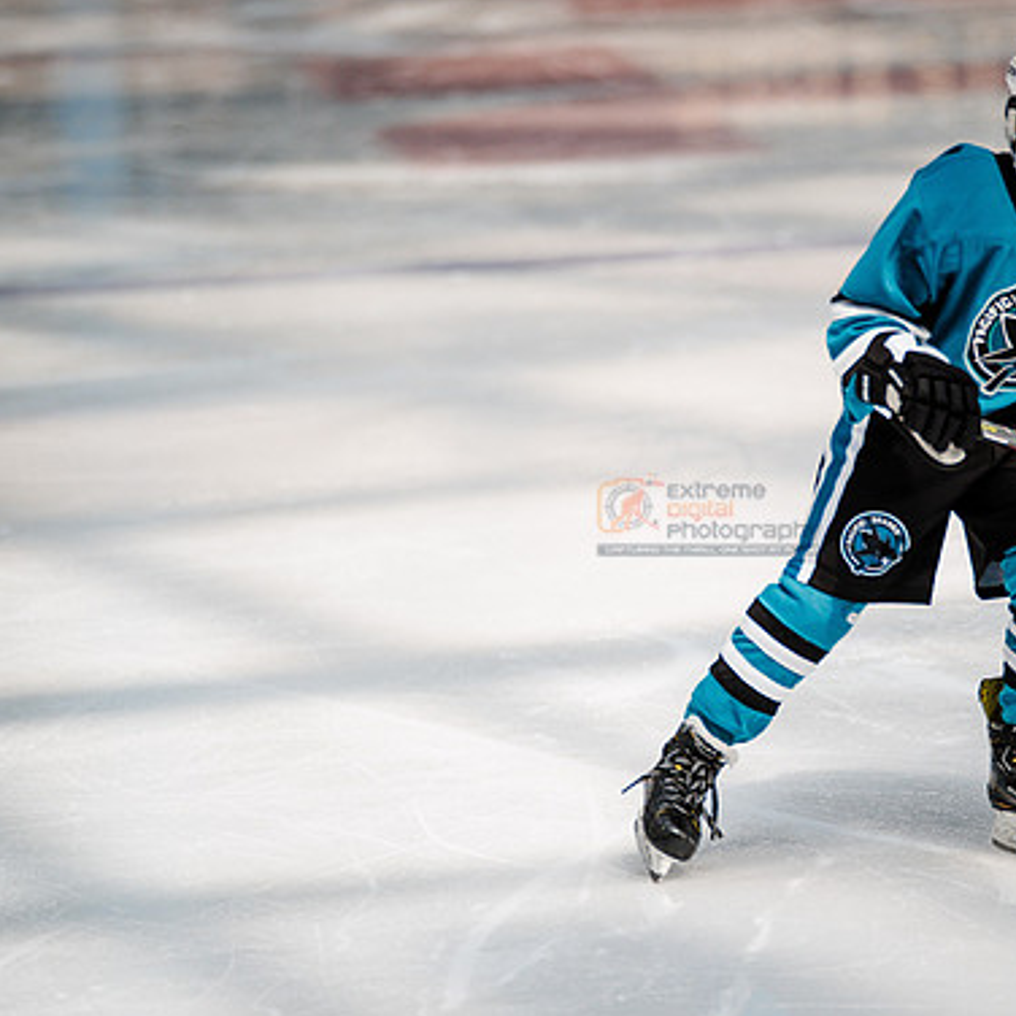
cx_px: 713
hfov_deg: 5.7
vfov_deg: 5.7
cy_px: 515
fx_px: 10194
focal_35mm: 307
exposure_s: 1/3200
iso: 1250
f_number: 3.2
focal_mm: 234
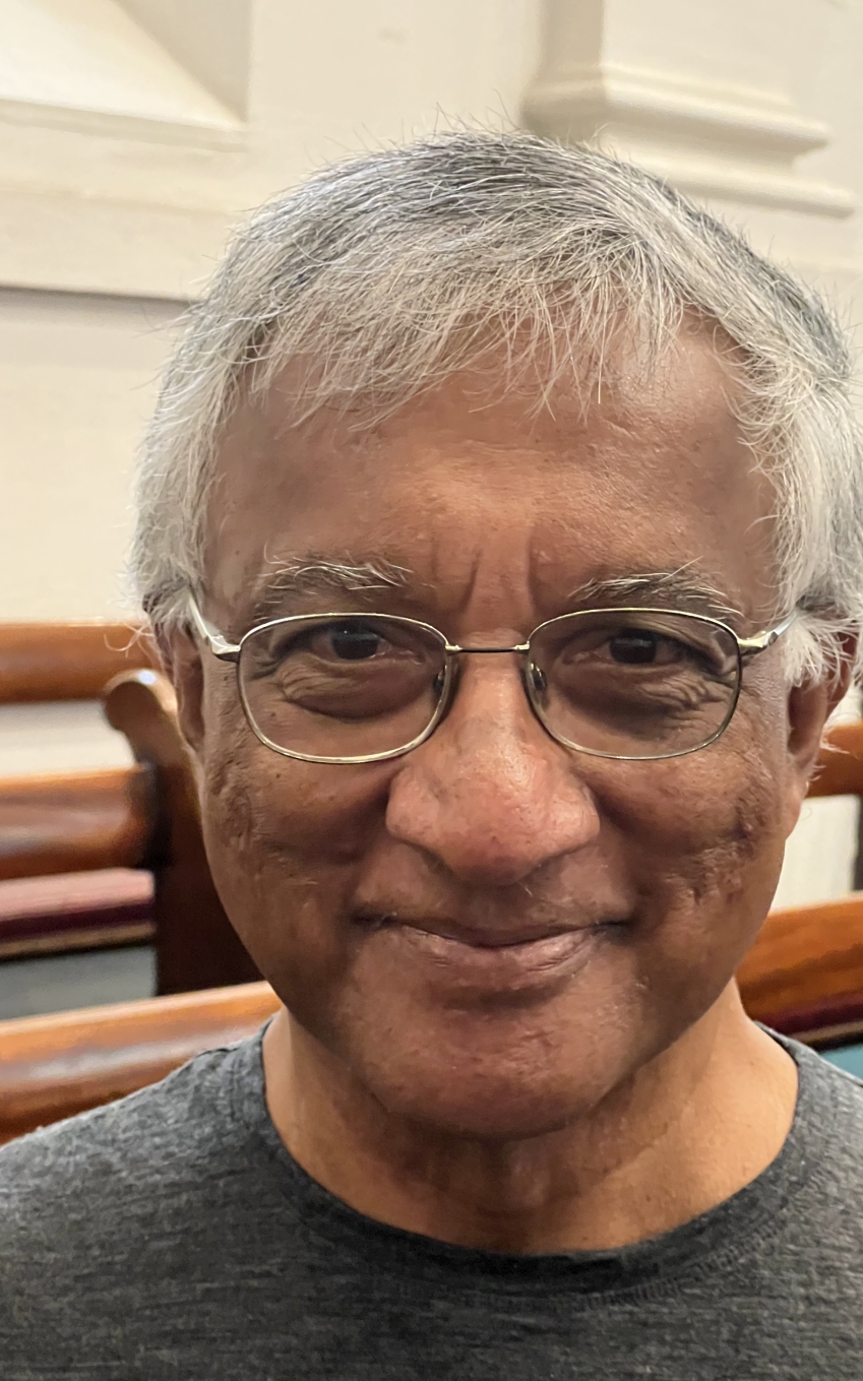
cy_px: 692
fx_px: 3087
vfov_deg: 25.2
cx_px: 478
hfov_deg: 15.9
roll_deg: -3.4
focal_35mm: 82
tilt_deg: -4.4
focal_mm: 9
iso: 1000
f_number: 2.8
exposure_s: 1/25
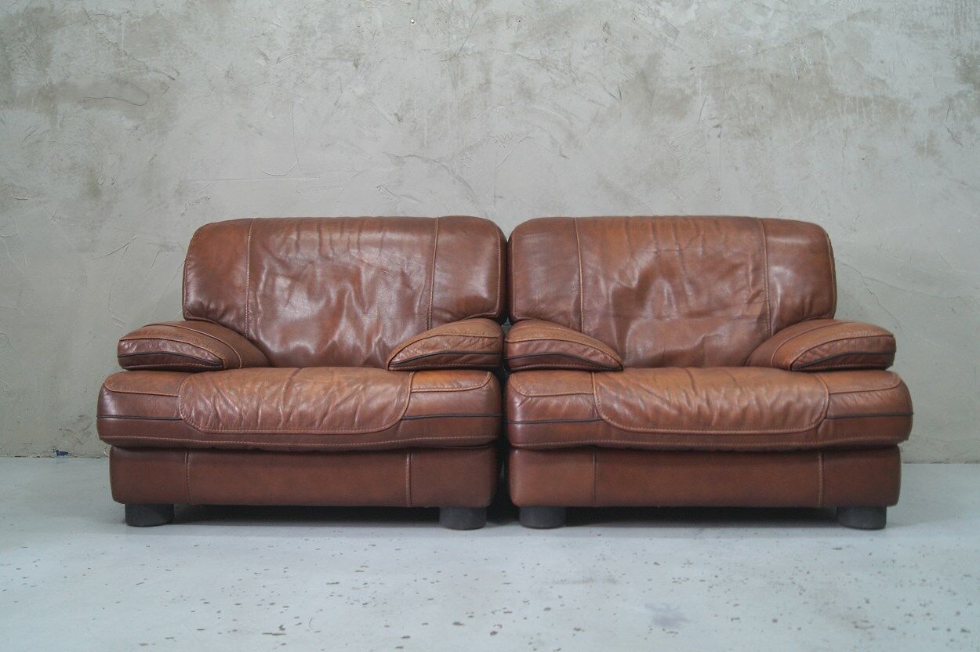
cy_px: 326
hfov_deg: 57.2
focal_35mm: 33
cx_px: 490
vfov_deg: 39.9
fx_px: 898
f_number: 8
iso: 400
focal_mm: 22
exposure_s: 1/13
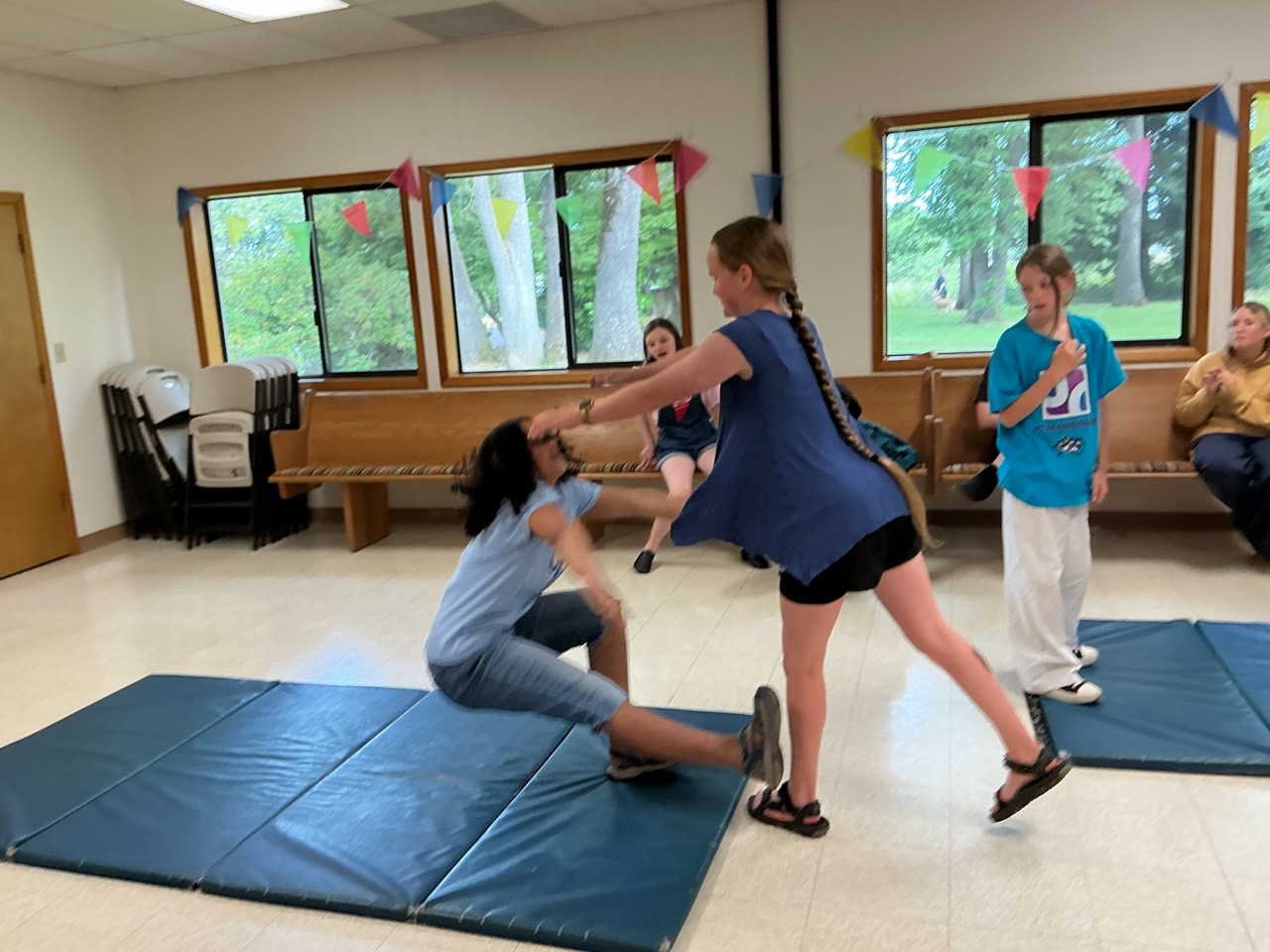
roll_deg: +3.9
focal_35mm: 29
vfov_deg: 48.2
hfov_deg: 61.7
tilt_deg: -13.6
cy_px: 476
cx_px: 635
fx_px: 1064
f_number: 1.8
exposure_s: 1/60
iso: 50
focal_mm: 3
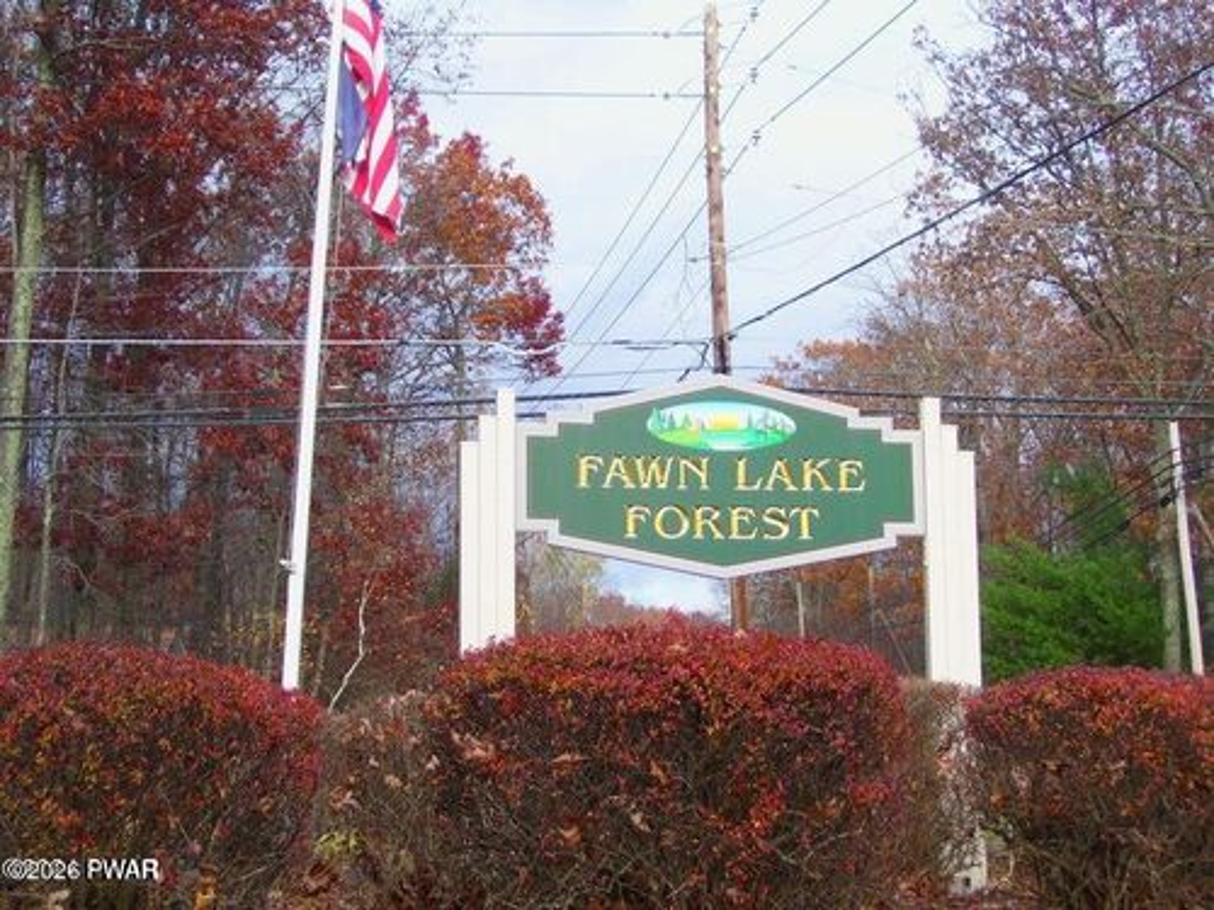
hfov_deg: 33.8
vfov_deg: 25.7
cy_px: 455
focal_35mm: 57
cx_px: 607
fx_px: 1999
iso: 80
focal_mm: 9.4
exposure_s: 1/250
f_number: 3.4
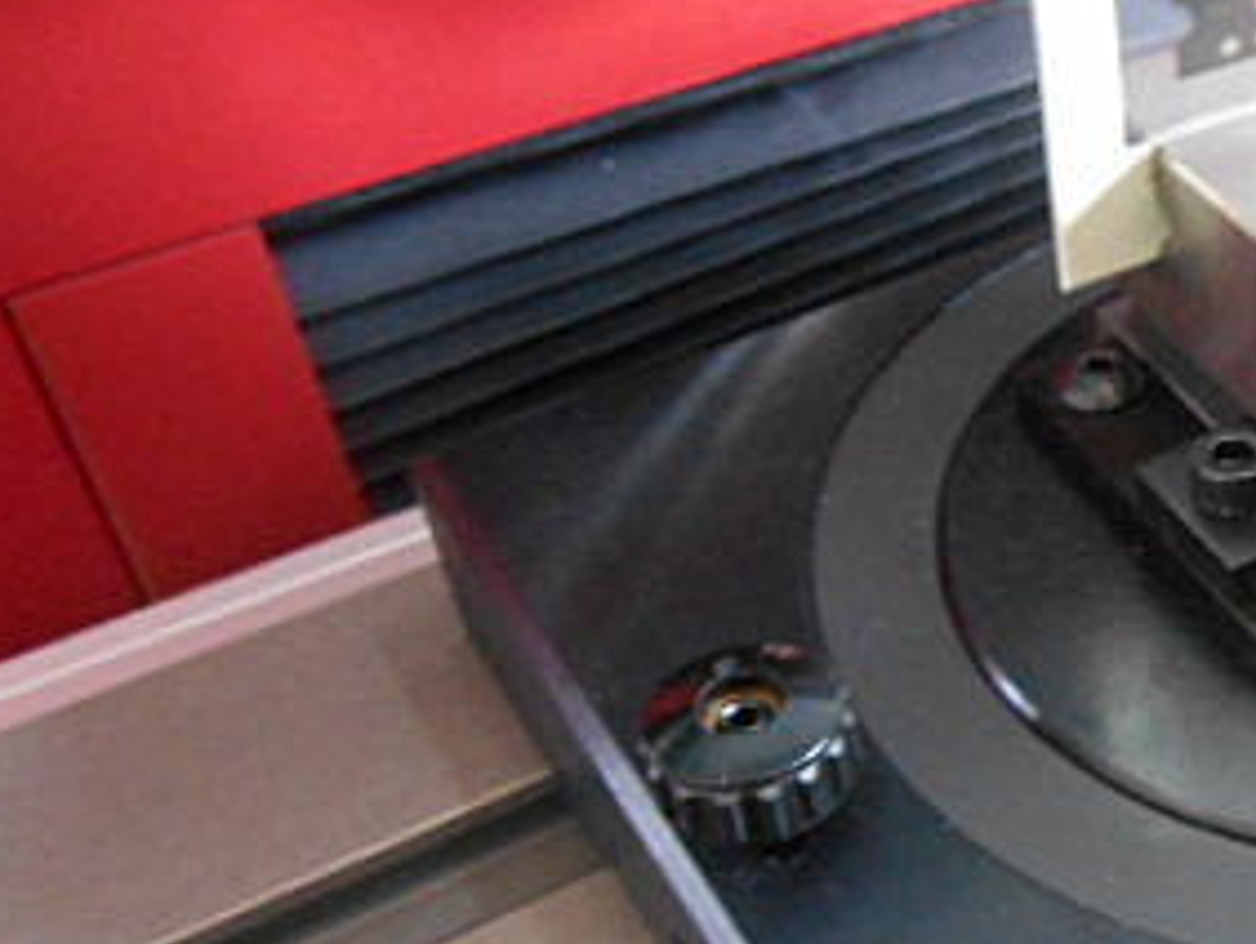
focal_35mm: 59
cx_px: 1399
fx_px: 2143
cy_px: 557
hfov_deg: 29.3
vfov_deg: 24.8
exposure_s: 1/13
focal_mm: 4.7
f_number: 3.4
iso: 400
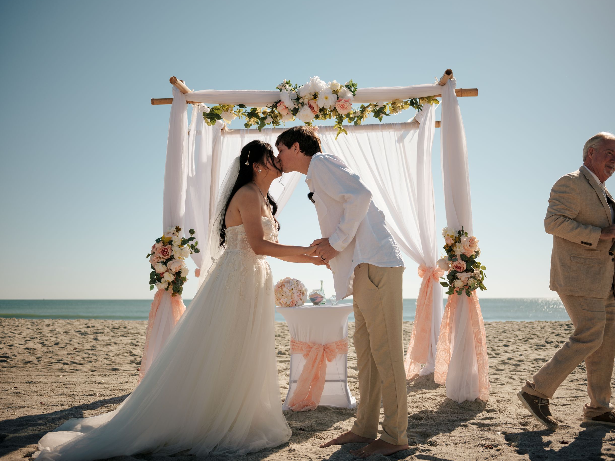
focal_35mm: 41
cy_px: 225
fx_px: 728
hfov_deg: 45.8
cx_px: 311
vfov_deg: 35.1
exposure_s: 1/2000
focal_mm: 50
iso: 160
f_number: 3.5
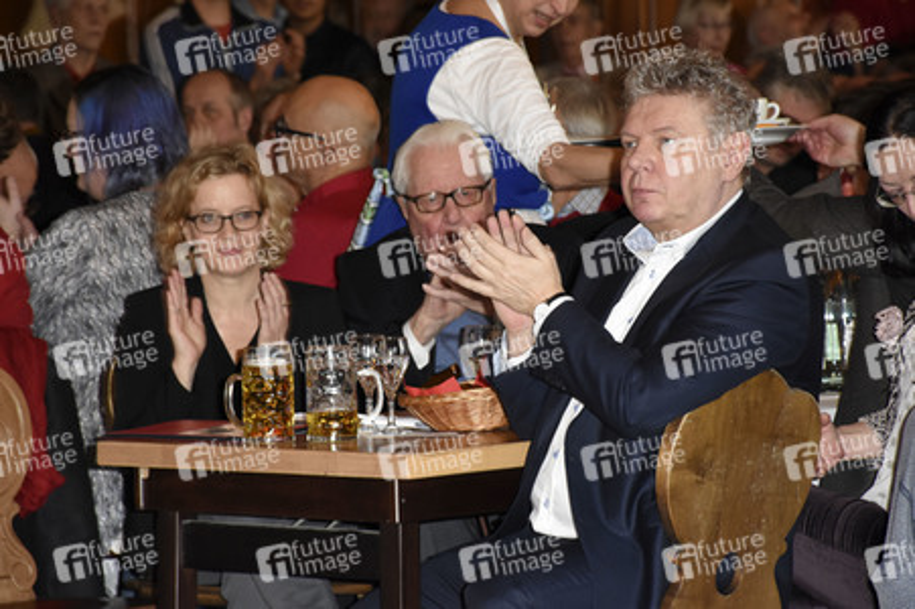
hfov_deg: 9.8
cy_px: 304
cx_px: 458
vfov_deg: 6.5
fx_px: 5333
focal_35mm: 210
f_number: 6.3
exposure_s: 1/60
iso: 1600
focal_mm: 140
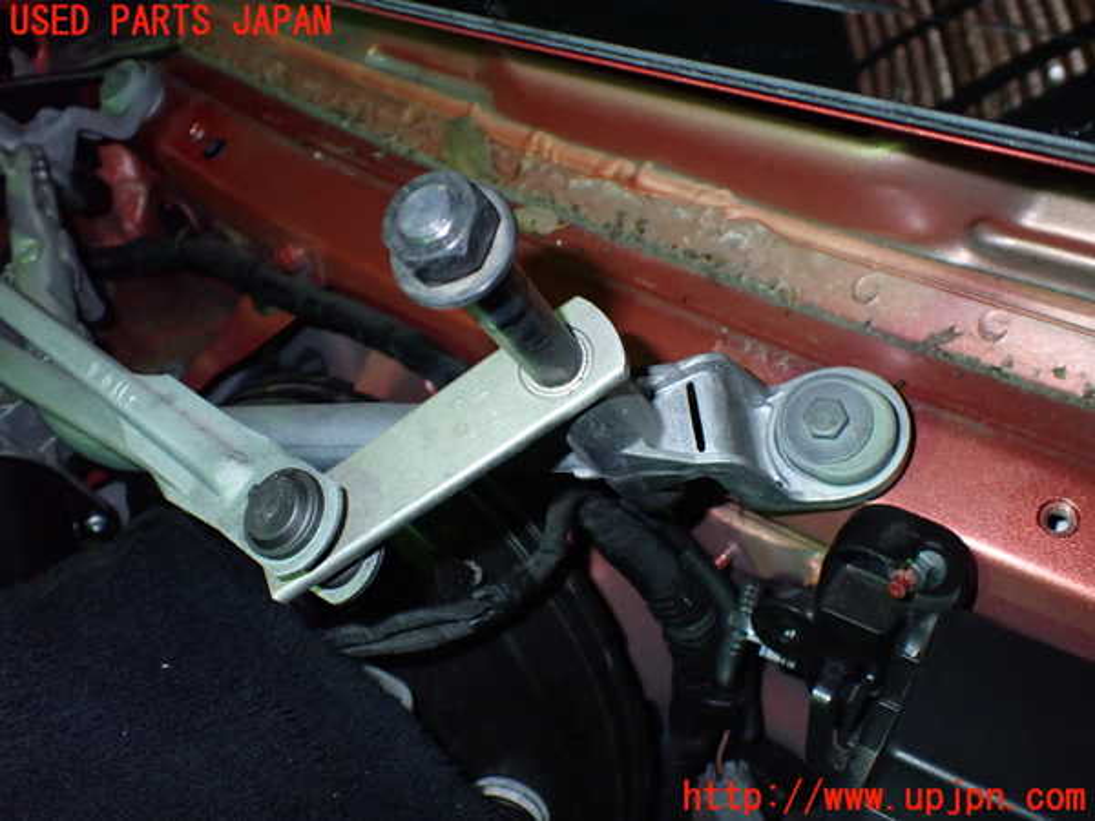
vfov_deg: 46.8
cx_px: 548
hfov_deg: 60.0
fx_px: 949
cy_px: 410
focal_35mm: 30
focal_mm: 5.4
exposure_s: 1/30
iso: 800
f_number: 6.3
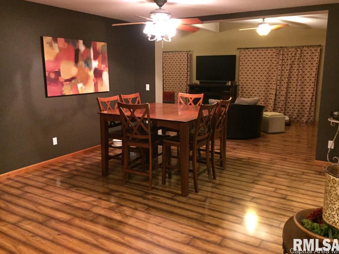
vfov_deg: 46.8
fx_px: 294
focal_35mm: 30
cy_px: 125
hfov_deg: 60.0
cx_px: 170
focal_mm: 4.15
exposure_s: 1/15
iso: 400
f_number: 2.2
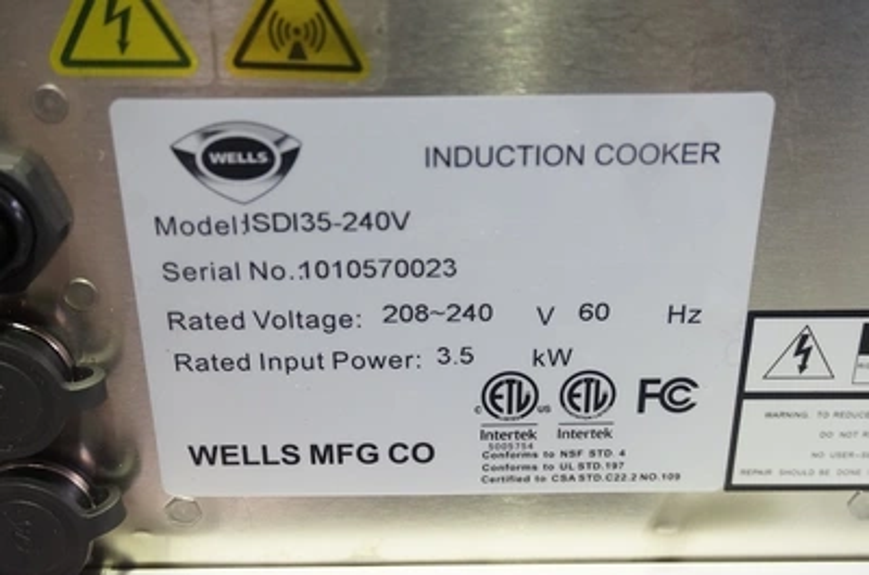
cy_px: 288
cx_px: 434
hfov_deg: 48.0
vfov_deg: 32.9
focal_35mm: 40
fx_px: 976
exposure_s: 1/30
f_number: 4.5
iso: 800
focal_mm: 27
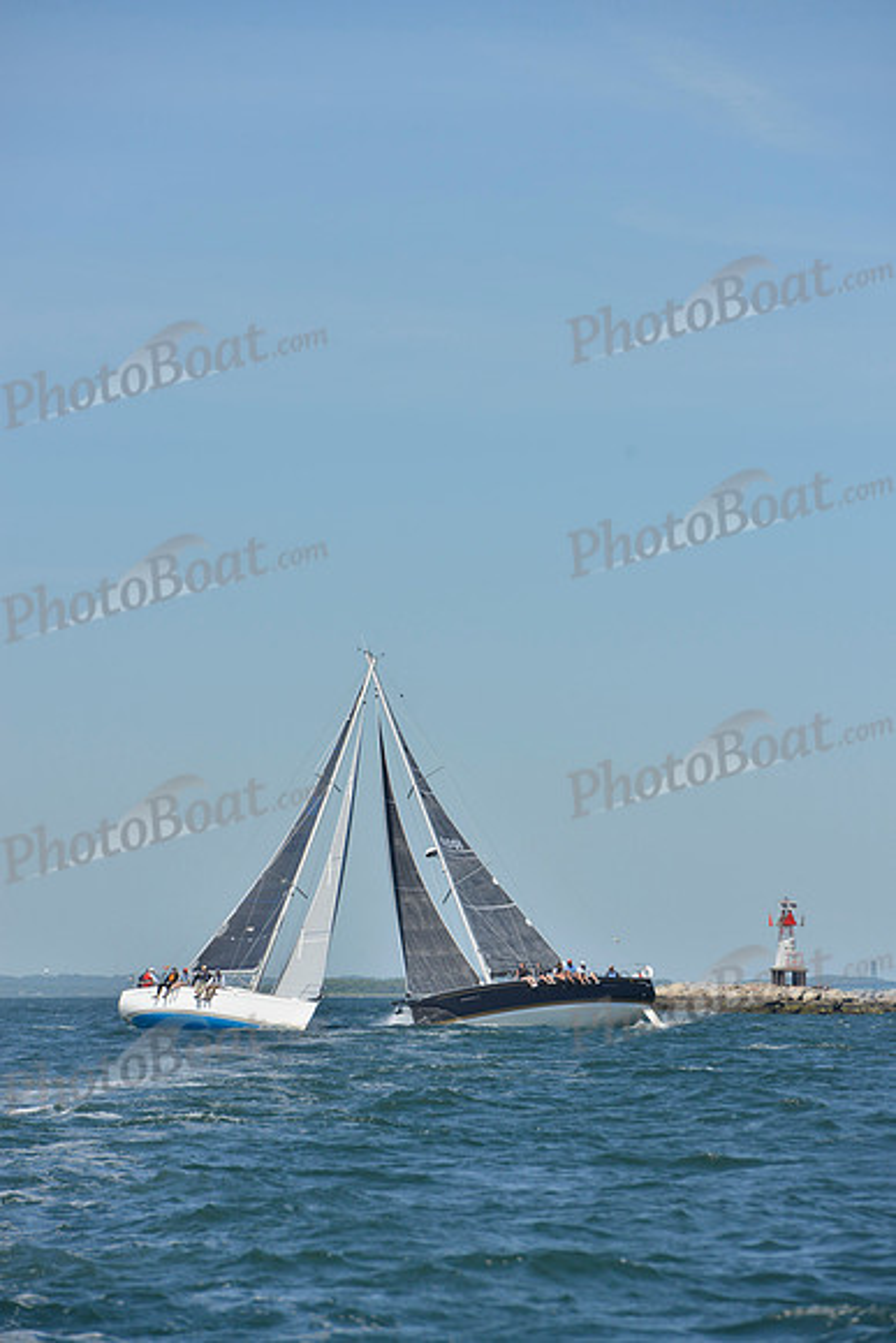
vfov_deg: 10.8
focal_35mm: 190
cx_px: 448
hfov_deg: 7.2
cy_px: 672
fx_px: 7089
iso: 280
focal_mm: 190
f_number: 8
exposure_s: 1/1250
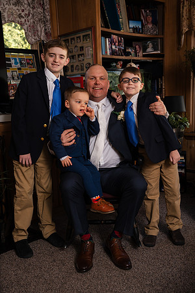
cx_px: 98
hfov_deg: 31.9
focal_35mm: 42
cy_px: 146
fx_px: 341
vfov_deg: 46.4
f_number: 4
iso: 320
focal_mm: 42
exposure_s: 1/200
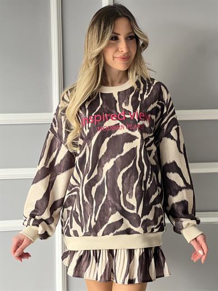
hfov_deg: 19.1
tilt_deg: -4.4
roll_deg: +0.7
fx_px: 647
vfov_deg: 25.3
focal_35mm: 77
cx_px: 109
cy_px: 146
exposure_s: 1/40
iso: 160
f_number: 2.8
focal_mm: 9
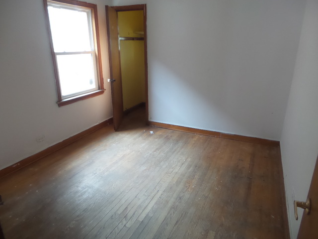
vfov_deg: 58.9
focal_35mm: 23
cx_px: 159
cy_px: 120
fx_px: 211
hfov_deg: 73.9
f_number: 2.8
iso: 400
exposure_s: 1/30
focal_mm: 4.1
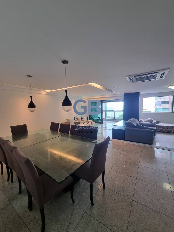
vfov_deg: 106.2
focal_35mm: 13
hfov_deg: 89.9
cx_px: 87
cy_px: 116
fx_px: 87
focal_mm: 2.2
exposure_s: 1/60
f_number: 2.2
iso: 100
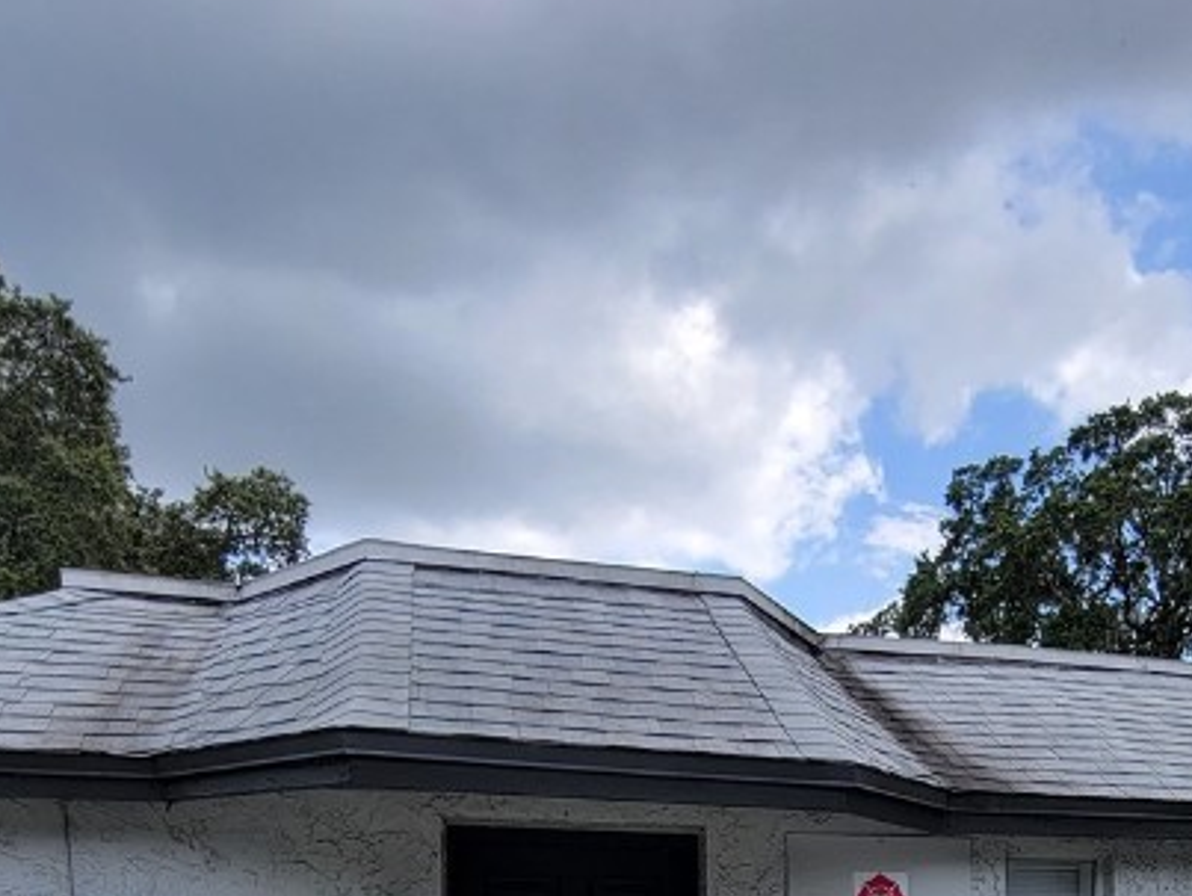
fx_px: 1137
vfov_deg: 35.2
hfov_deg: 53.7
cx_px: 834
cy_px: 1041
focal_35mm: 33
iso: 50
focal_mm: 2.2
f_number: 2.2
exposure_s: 1/976
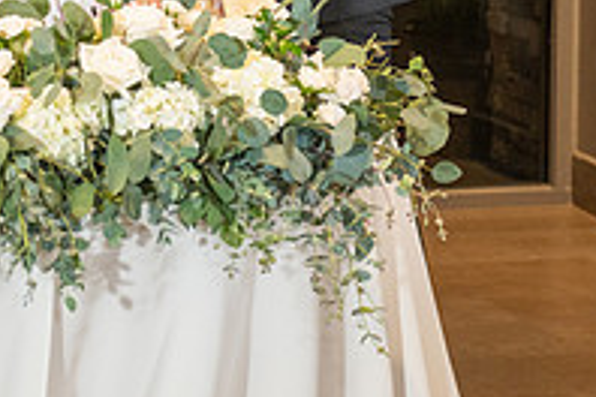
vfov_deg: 8.0
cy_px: -143
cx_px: -78
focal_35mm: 170
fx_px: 2814
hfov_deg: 11.9
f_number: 3.5
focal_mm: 58
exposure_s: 1/160
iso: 800
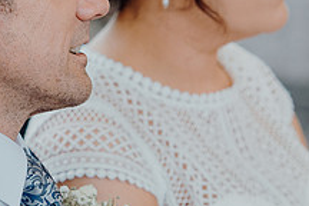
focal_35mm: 277
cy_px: 22
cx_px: 77
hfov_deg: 7.4
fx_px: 2377
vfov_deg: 5.0
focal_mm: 69
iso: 800
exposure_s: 1/200
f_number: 2.8
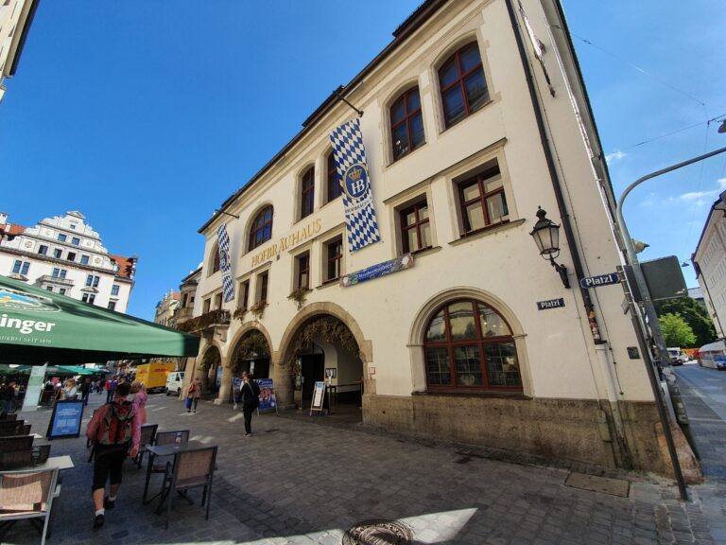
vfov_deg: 89.9
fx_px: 273
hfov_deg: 106.2
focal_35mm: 13
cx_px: 363
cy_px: 272
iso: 50
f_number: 2.2
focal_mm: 1.8
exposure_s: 1/974
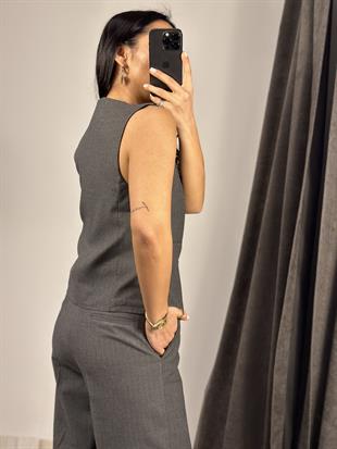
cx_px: 168
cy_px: 224
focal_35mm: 48
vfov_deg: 39.6
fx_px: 623
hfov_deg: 30.3
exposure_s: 1/100
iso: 125
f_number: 1.78
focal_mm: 6.86
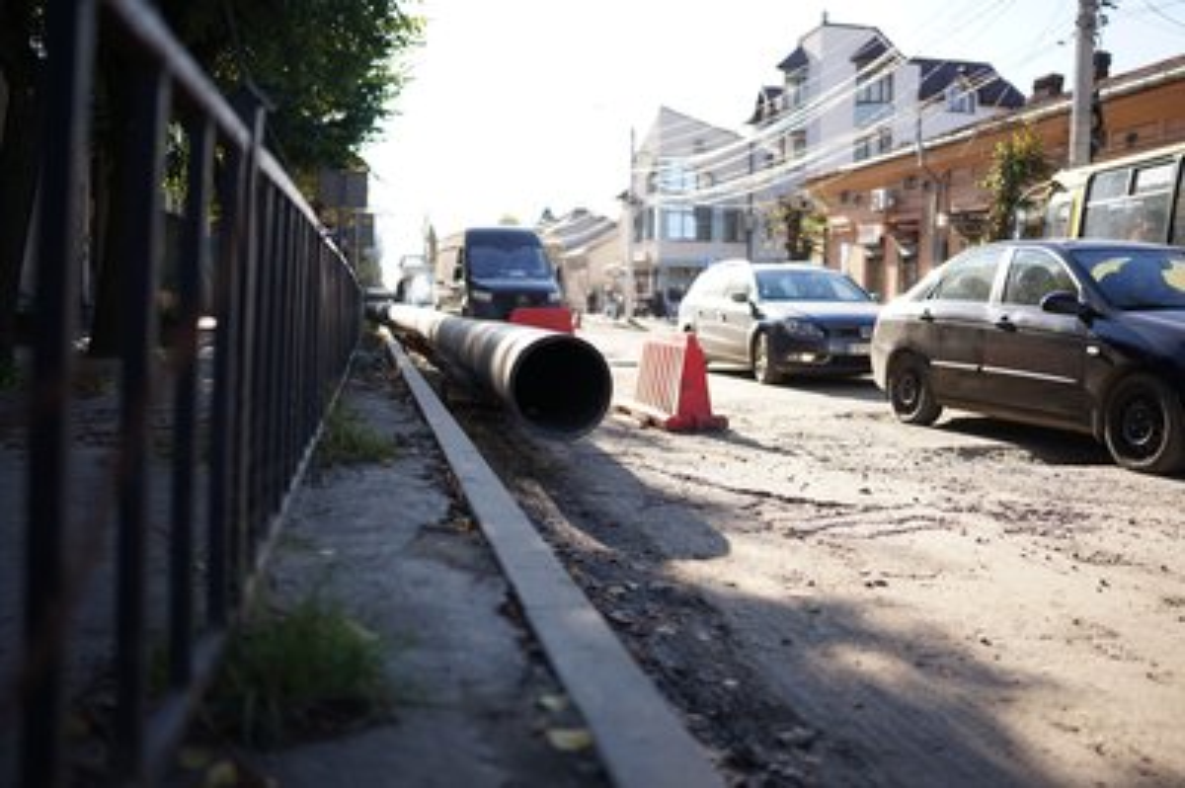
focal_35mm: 35
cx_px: 592
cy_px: 394
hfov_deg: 54.5
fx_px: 1151
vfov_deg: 37.8
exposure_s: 1/2000
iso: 100
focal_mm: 35
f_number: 1.4
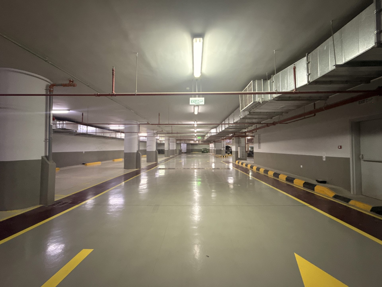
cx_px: 191
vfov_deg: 85.7
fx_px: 154
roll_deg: -0.3
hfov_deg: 102.1
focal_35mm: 14
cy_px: 144
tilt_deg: +1.6
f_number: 2.2
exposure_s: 1/60
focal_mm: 2.22
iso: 1250
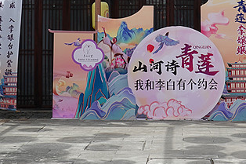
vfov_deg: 12.6
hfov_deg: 19.1
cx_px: 163
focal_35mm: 107
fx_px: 731
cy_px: -7
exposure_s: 1/400
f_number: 5.6
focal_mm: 15.59
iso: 125
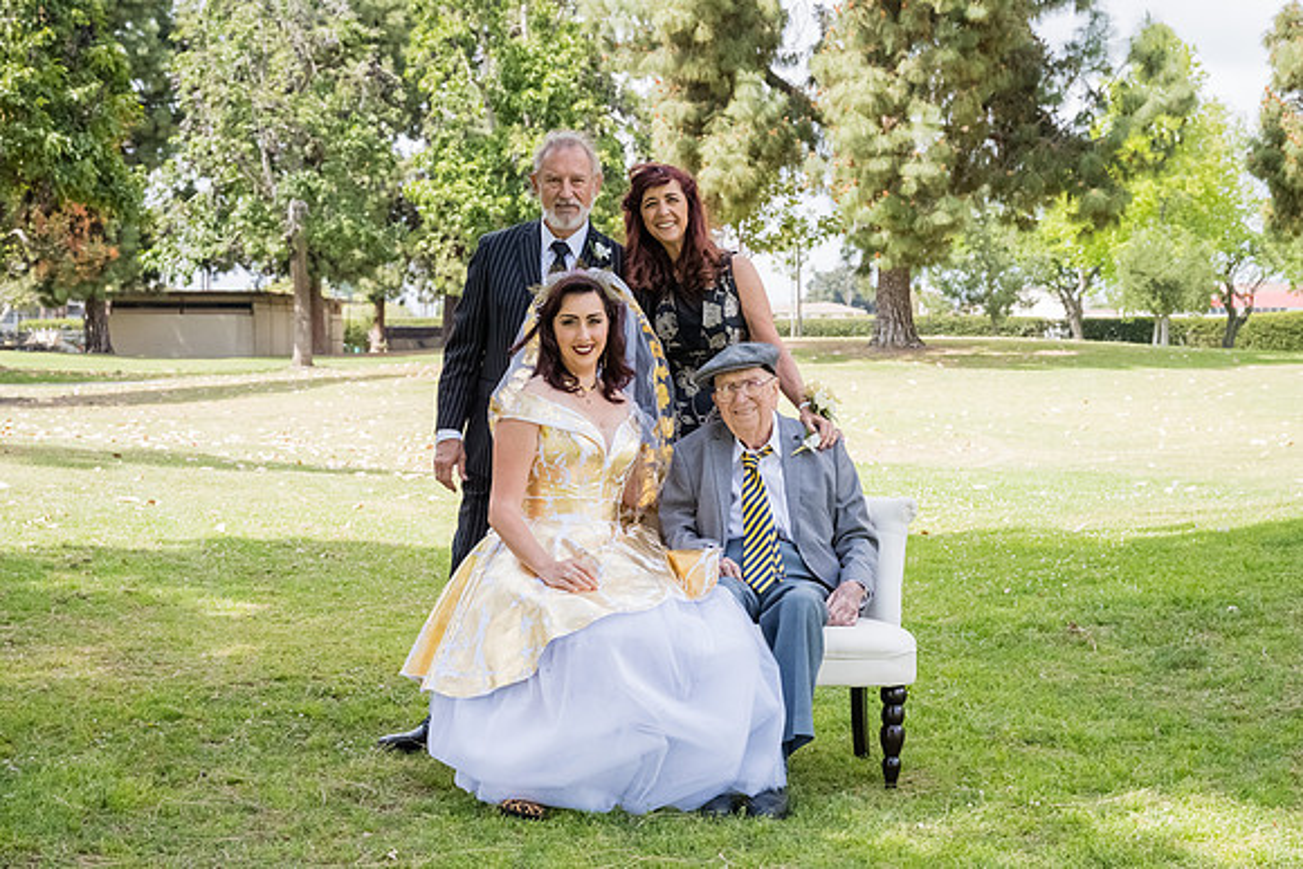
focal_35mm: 55
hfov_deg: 36.2
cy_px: 434
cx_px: 732
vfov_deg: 24.6
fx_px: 1993
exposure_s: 1/1600
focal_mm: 49
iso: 1250
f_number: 6.3
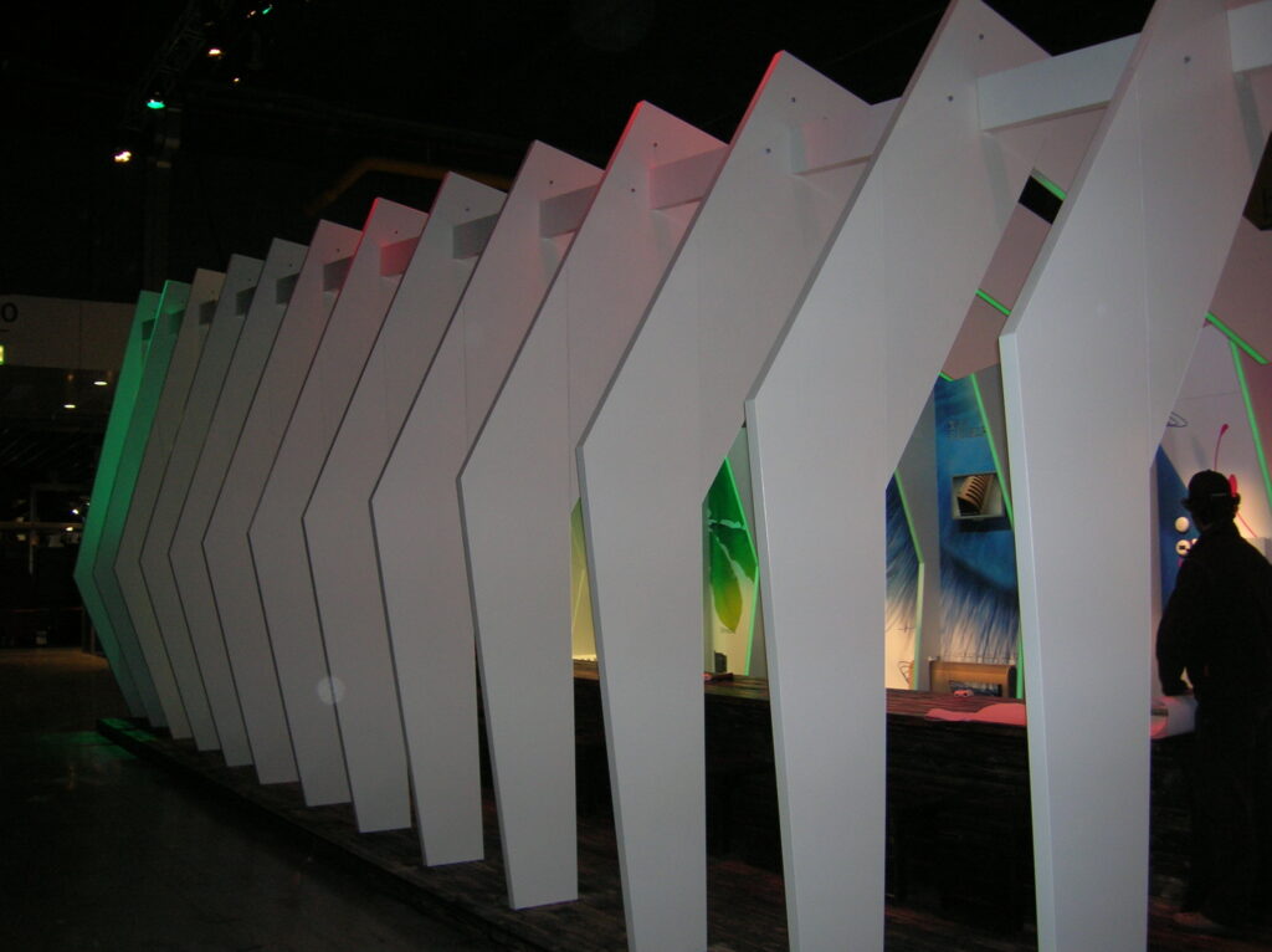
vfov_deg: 41.7
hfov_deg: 54.0
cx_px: 636
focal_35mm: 34
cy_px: 476
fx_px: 1248
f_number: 2.9
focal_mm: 5.7
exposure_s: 1/60.1
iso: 86
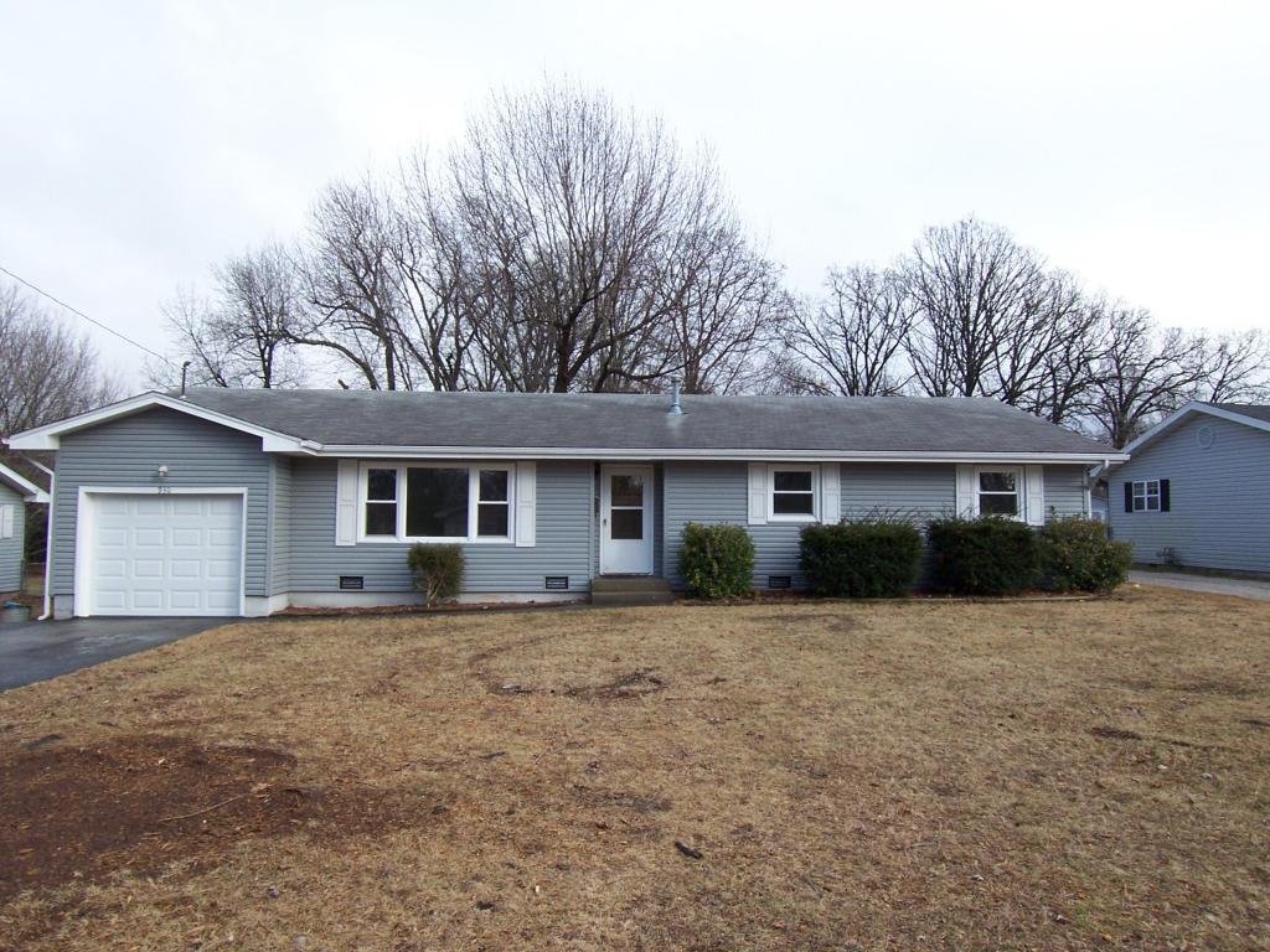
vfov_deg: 58.9
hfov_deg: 73.9
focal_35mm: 23
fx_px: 844
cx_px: 635
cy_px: 476
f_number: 5.6
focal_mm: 3.8
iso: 64
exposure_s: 1/100
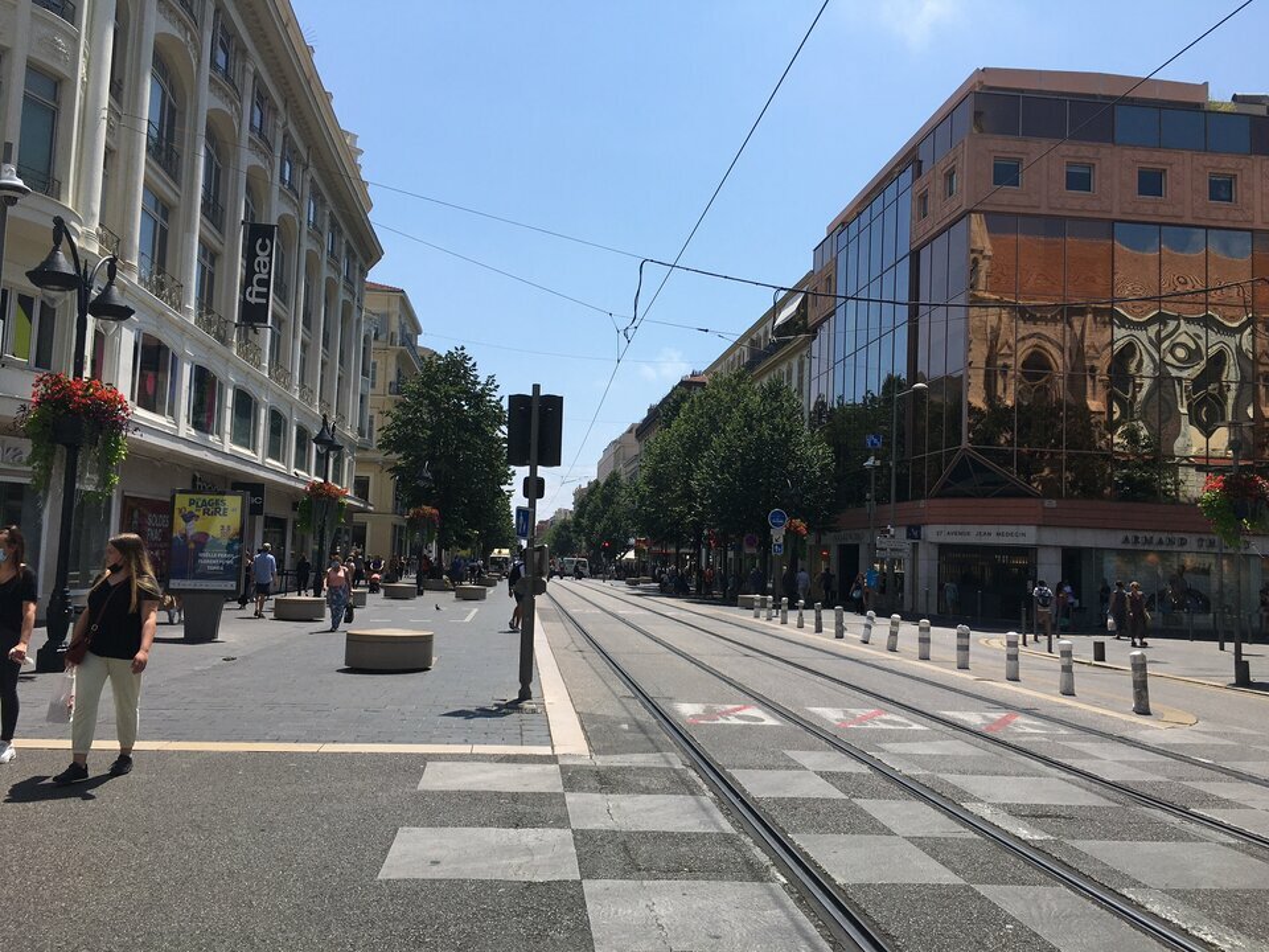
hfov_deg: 61.7
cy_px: 476
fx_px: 1063
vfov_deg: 48.2
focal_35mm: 29
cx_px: 634
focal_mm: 4.15
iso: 25
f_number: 2.2
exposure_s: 1/2404
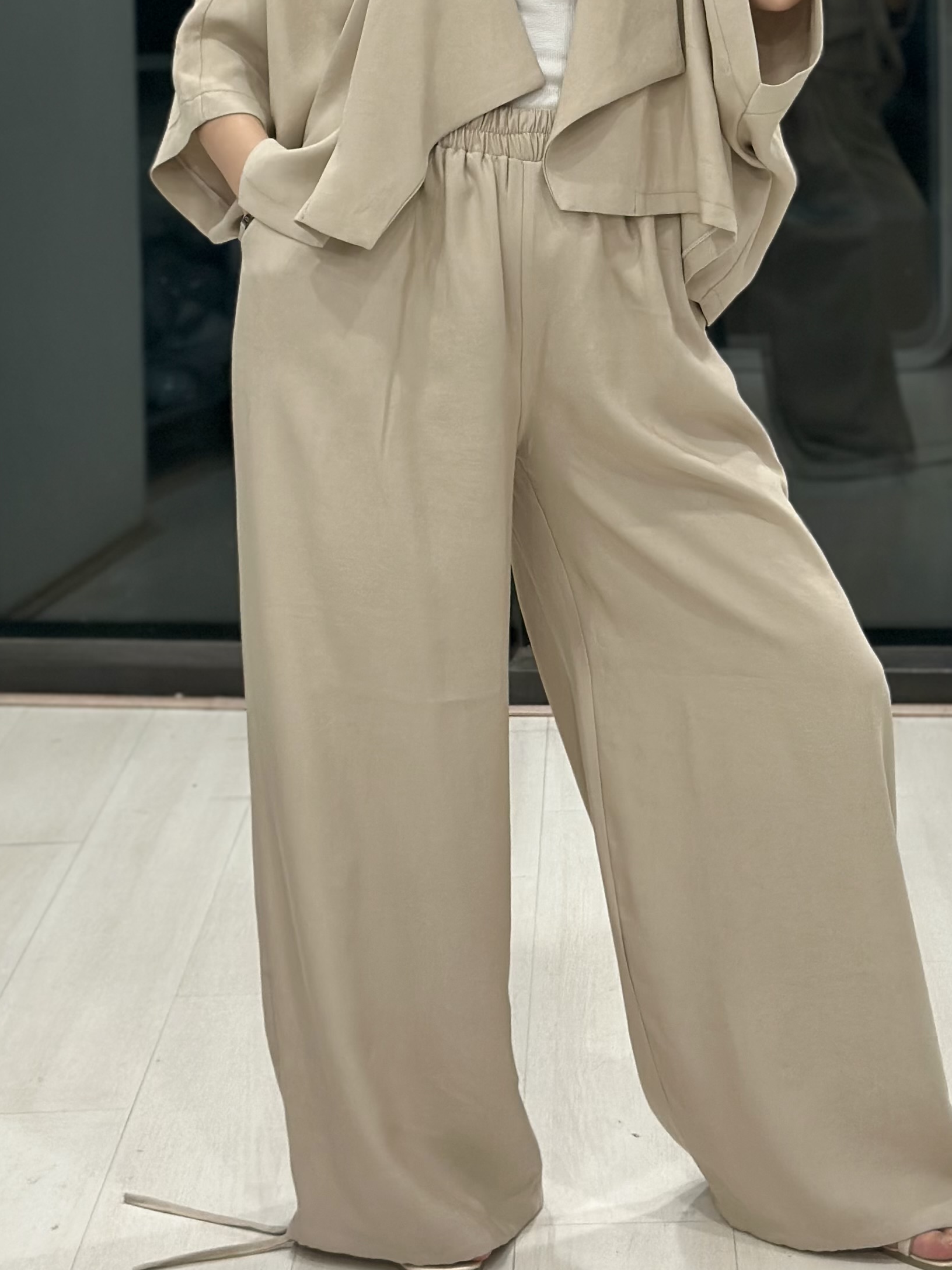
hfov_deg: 16.6
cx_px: 550
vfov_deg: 21.6
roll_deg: +2.1
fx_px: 3264
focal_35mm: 89
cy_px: 200
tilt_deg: -18.1
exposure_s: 1/100
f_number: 1.78
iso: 125
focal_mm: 6.86
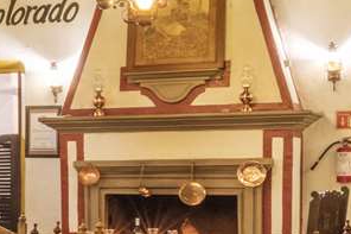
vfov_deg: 10.0
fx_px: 1335
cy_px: 205
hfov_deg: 12.1
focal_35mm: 137
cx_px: -490
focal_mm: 27
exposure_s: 8
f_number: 22
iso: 400
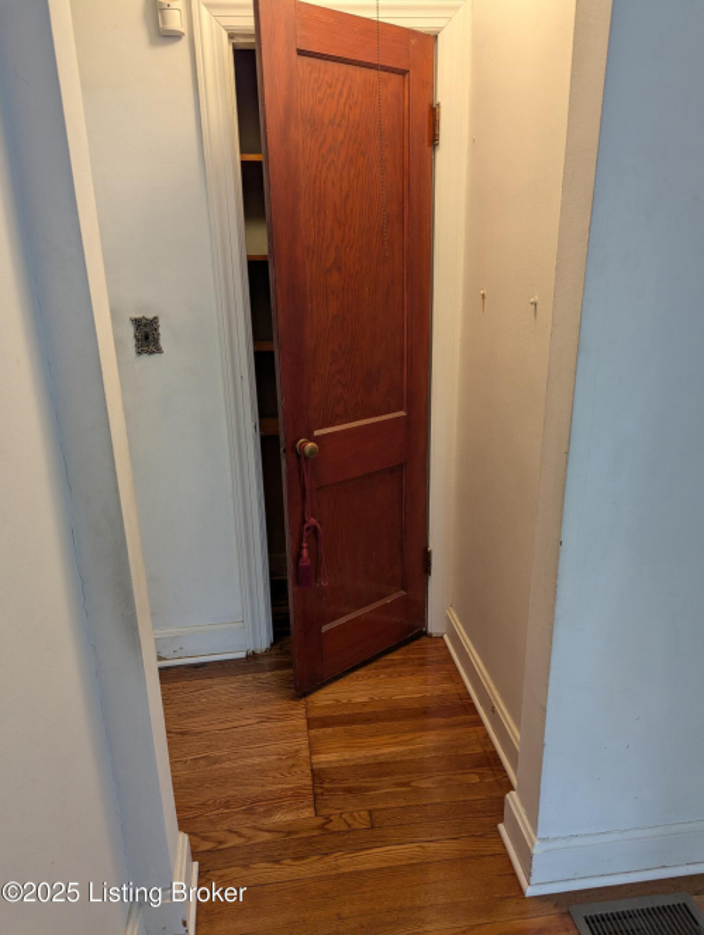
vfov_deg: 71.5
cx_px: 352
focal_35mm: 24
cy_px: 468
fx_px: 649
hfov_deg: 56.9
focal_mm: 6.81
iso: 79
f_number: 1.85
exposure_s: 1/24
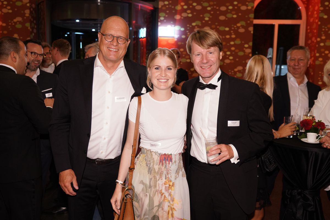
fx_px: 321
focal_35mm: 35
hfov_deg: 54.4
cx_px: 165
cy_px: 110
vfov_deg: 37.9
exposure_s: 1/25
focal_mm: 35
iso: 2500
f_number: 4
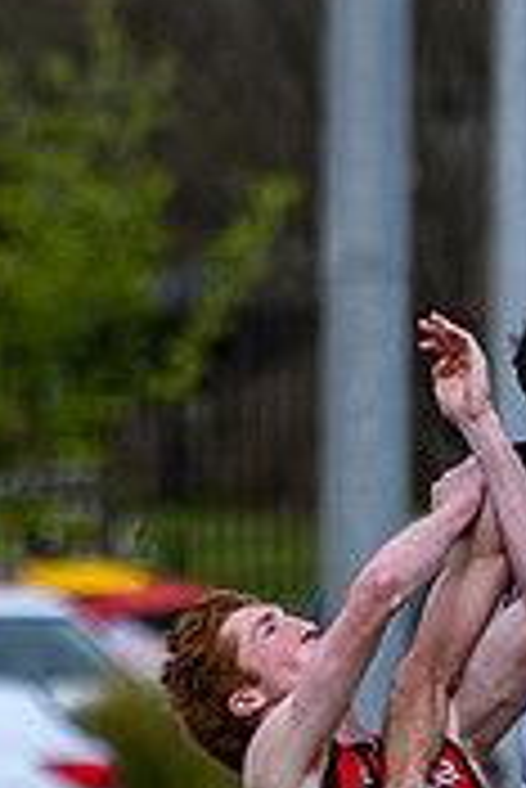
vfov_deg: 1.1
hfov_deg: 0.7
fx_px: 41819
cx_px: 625
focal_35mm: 1912
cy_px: 678
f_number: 2.8
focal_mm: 185
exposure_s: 1/2500
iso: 160
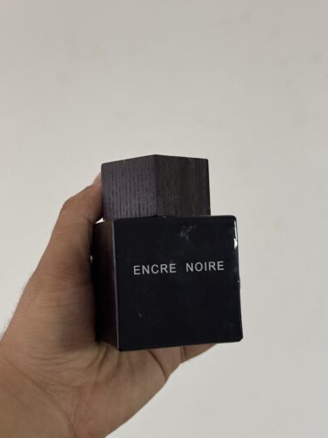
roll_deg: +0.2
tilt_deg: -20.3
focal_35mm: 53
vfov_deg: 36.2
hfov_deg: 27.5
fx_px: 670
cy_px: 234
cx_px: 158
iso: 100
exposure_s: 1/50
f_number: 1.78
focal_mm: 6.76
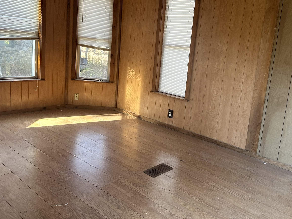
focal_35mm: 32
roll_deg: -4.8
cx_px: 158
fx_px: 270
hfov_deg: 56.7
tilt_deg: -8.1
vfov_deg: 43.9
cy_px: 86
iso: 125
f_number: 1.78
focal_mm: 6.86
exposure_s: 1/60
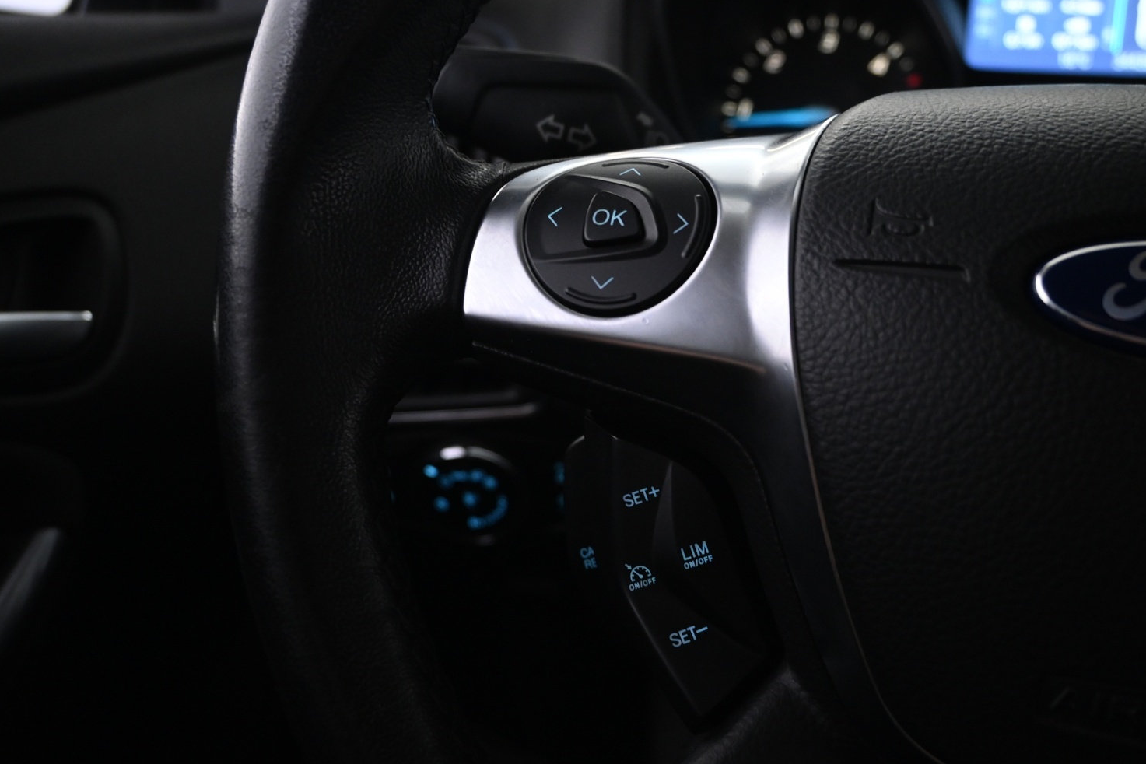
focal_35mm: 34
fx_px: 1077
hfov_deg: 55.9
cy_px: 388
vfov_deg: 39.1
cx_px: 629
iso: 1600
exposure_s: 1/20
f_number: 3.8
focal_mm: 20.5
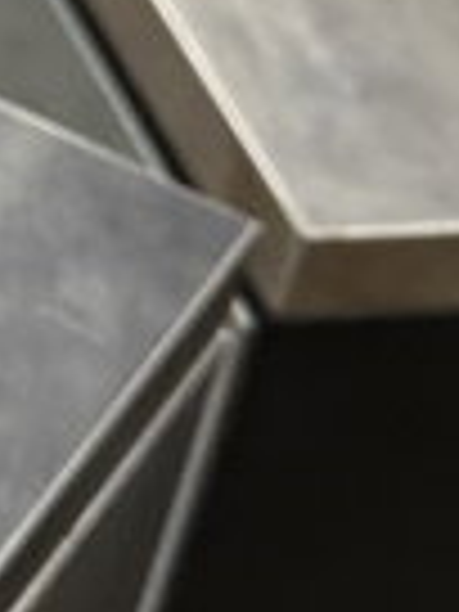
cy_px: -290
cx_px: -868
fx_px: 2546
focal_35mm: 144
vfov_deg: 13.0
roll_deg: +1.7
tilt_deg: -29.8
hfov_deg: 8.7
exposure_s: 1/60
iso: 250
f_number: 1.78
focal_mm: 6.86
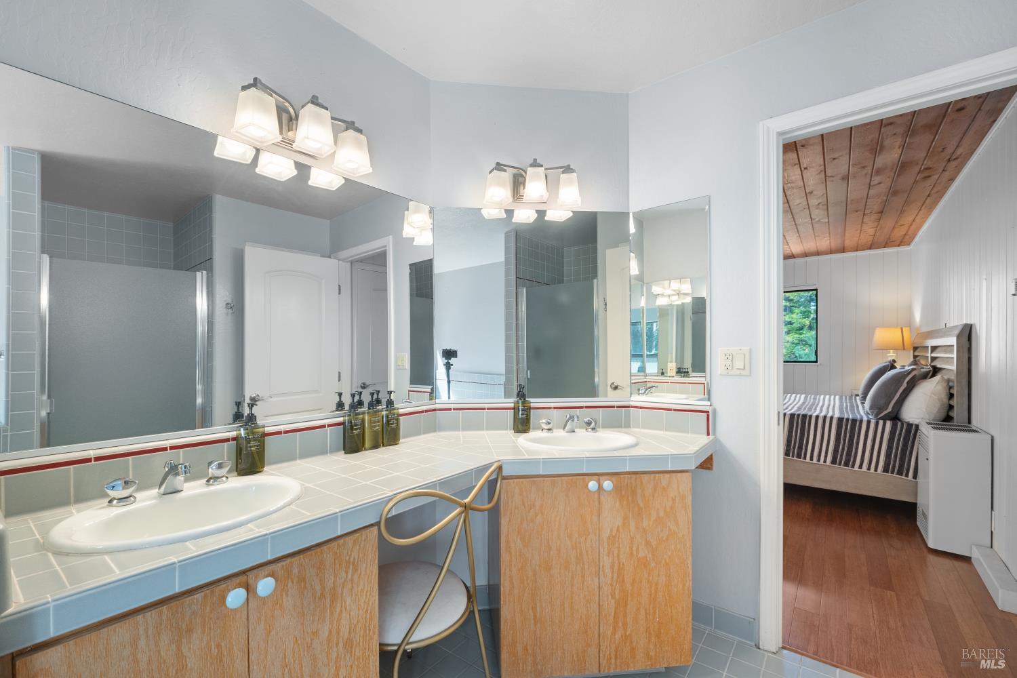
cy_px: 339
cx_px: 508
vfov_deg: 77.3
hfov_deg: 100.4
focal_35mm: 15
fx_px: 424
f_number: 8
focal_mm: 10
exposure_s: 1
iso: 250
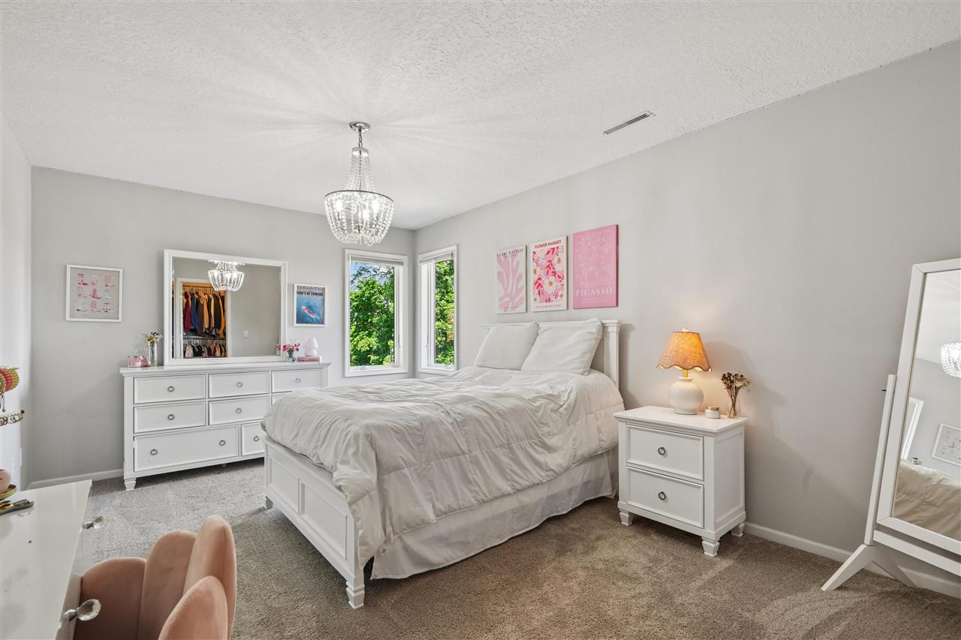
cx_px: 480
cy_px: 320
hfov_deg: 96.7
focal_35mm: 16
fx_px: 427
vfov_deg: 73.7
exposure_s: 1/10
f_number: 10
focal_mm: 16
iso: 400
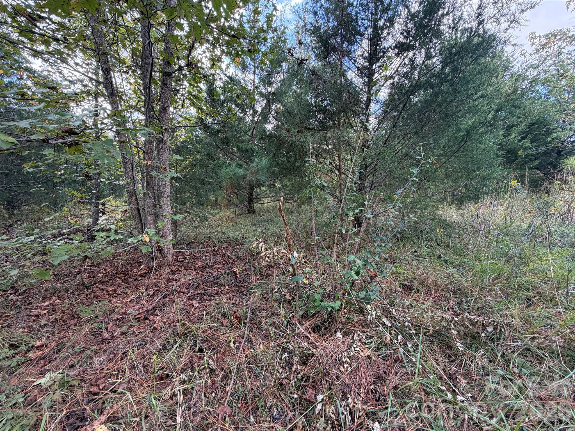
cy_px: 216
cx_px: 288
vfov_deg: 85.7
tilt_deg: -7.3
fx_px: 233
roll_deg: -1.1
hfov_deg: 102.1
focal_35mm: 14
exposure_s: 1/121
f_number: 2.2
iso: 100
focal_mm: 2.22
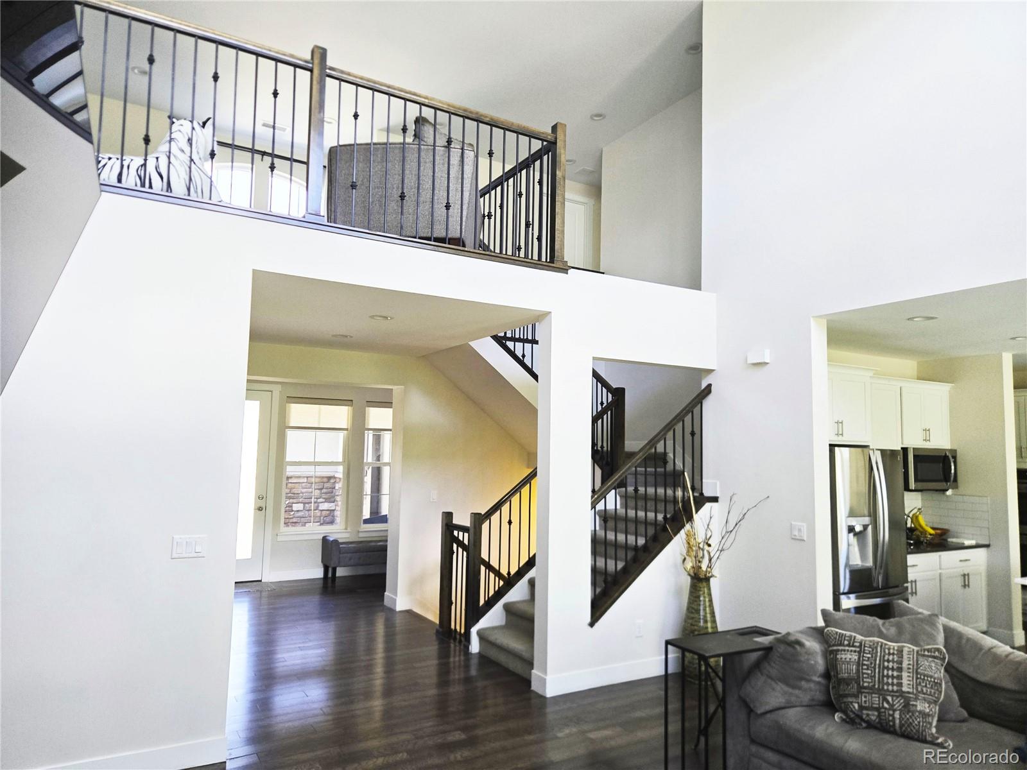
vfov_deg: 58.9
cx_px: 514
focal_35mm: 23
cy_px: 385
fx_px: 682
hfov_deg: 73.9
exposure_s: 1/180
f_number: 1.8
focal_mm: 5.4
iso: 200
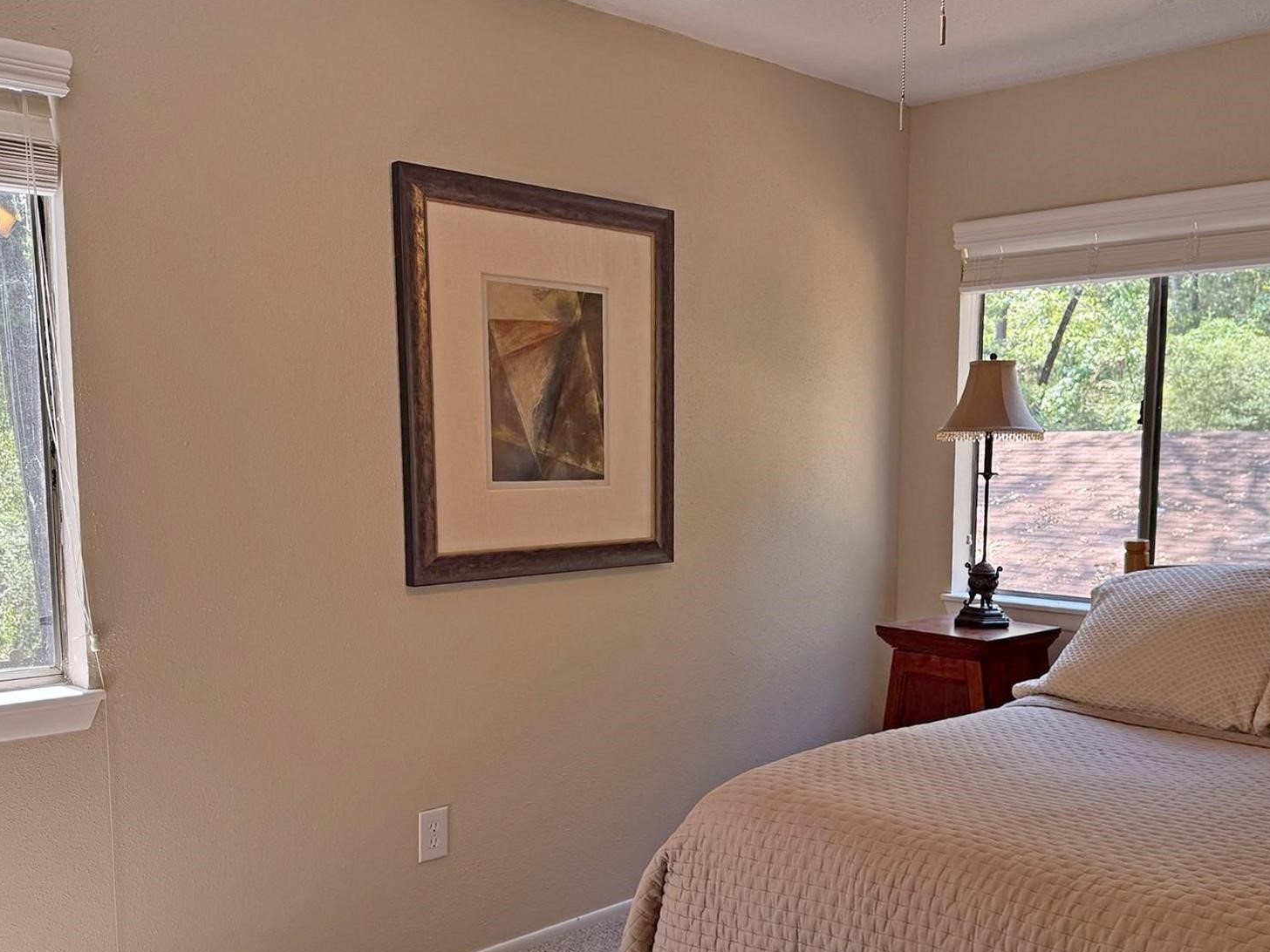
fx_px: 1101
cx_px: 721
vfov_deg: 46.5
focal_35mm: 30
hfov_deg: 59.7
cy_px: 575
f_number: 1.78
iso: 64
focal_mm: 6.76
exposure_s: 1/230
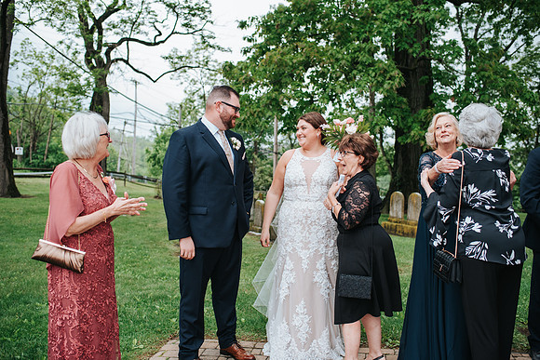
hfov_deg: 52.7
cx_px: 270
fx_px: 545
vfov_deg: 36.6
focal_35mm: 36
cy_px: 180
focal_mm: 35
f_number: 3.2
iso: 640
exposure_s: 1/1250
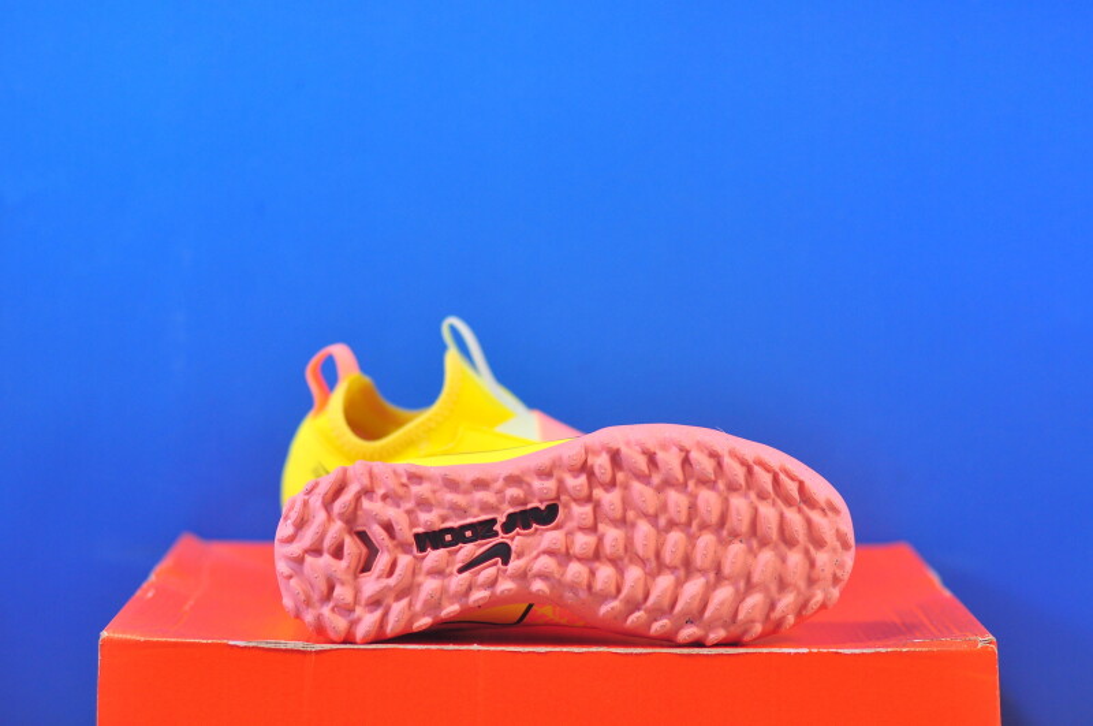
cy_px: 363
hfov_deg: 27.0
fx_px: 2274
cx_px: 546
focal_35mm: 75
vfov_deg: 18.1
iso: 250
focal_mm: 50
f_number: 2.2
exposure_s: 1/320
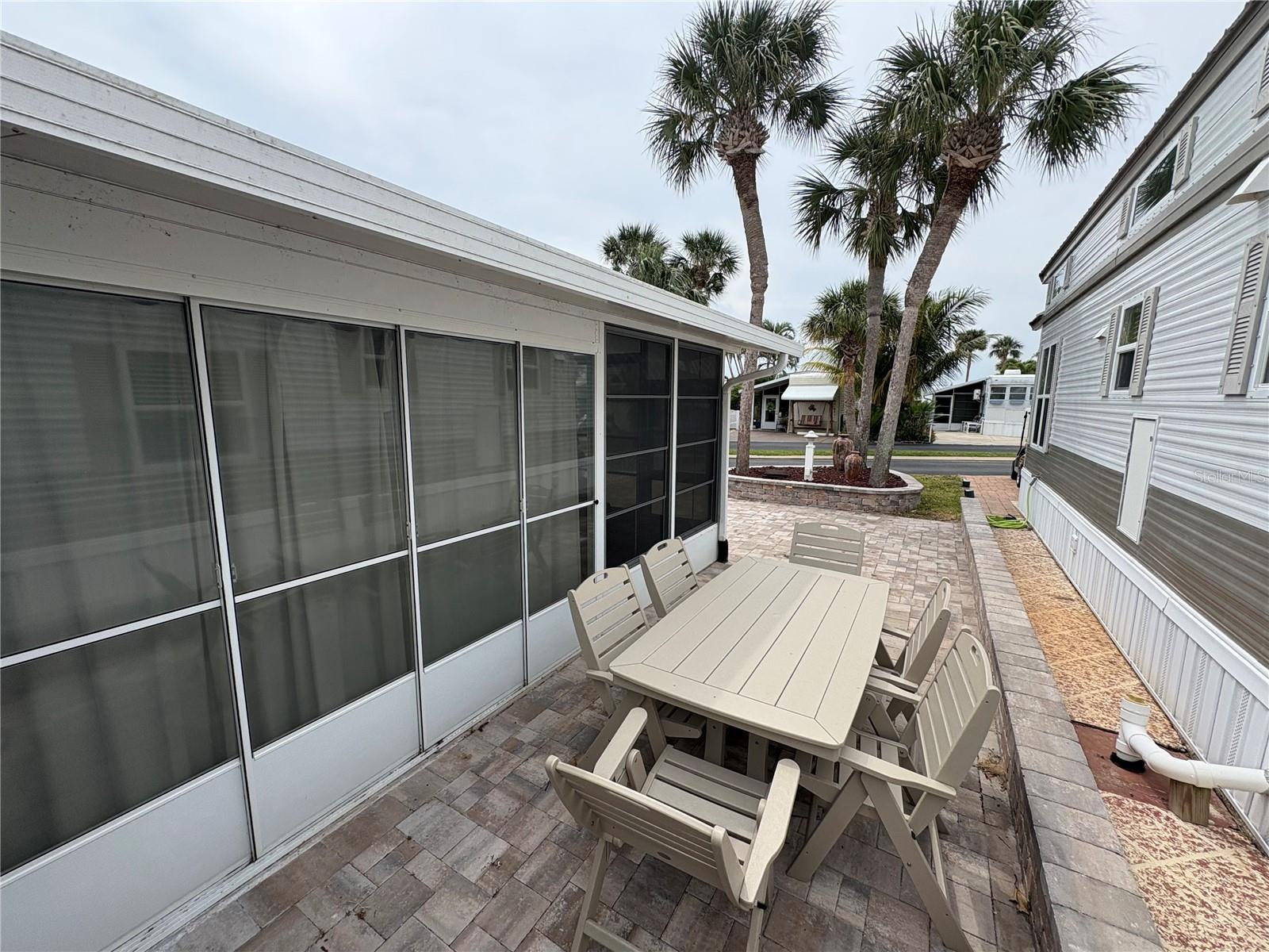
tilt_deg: -8.0
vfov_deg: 85.7
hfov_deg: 102.1
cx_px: 634
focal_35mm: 14
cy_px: 476
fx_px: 513
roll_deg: -0.1
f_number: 2.2
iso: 50
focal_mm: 2.22
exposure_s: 1/1277
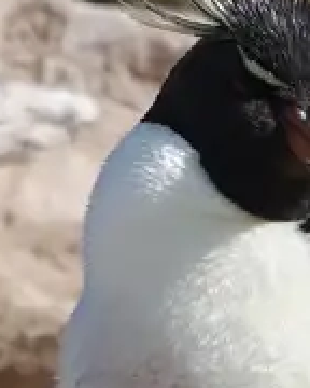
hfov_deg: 0.7
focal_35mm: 2135
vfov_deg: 0.9
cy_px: 71
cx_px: 4
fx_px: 24485
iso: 100
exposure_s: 1/800
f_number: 4
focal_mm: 124.94
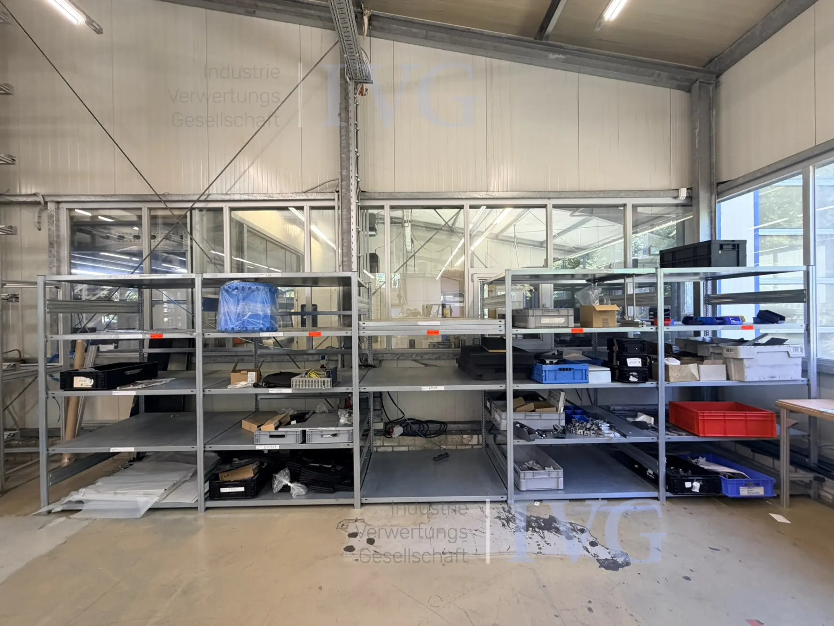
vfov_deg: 85.7
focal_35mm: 14
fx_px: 337
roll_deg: +1.3
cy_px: 313
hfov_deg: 102.1
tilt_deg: +0.3
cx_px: 417
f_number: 2.2
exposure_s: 1/100
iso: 200
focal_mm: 2.22
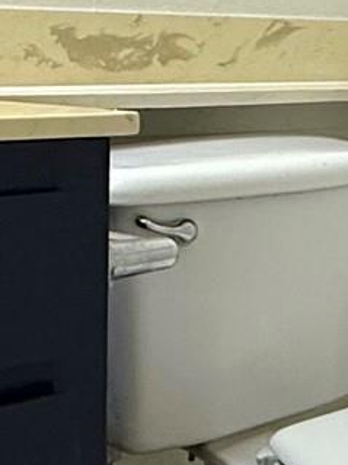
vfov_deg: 21.4
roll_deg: -0.7
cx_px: 349
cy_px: 64
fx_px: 1207
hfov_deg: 16.1
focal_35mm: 90
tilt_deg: -1.9
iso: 200
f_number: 2.2
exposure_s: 1/120
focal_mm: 2.22
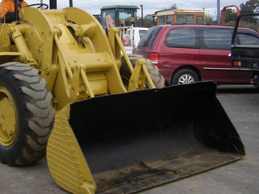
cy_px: 53
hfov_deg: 29.8
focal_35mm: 64
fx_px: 479
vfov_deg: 22.7
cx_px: 63
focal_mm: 6.3
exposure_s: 1/50
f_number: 3.5
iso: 80
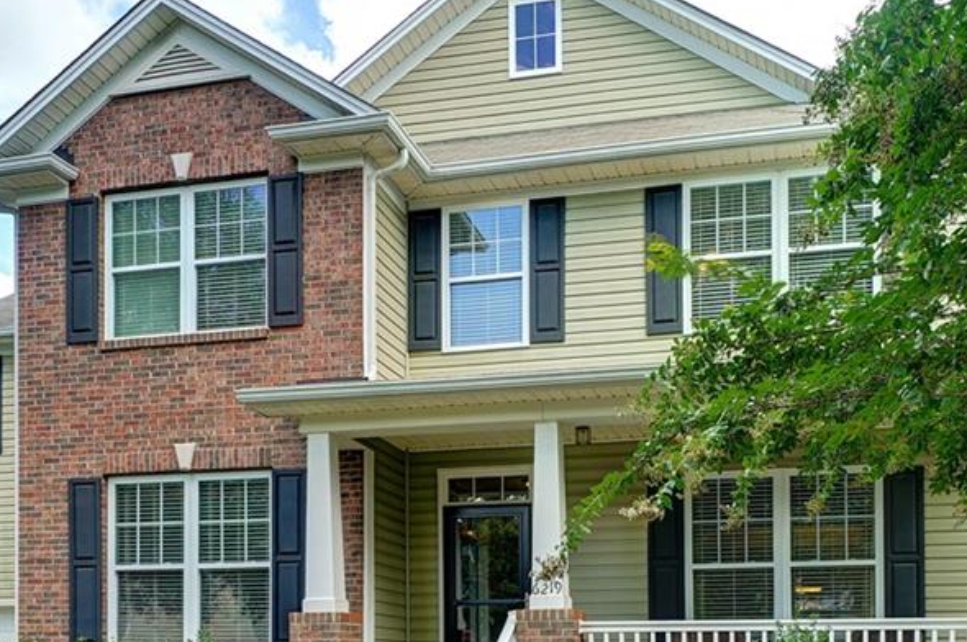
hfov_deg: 57.2
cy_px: 410
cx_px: 454
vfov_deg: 39.6
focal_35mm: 33
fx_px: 885
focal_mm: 19
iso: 320
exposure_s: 1/250
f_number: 6.3
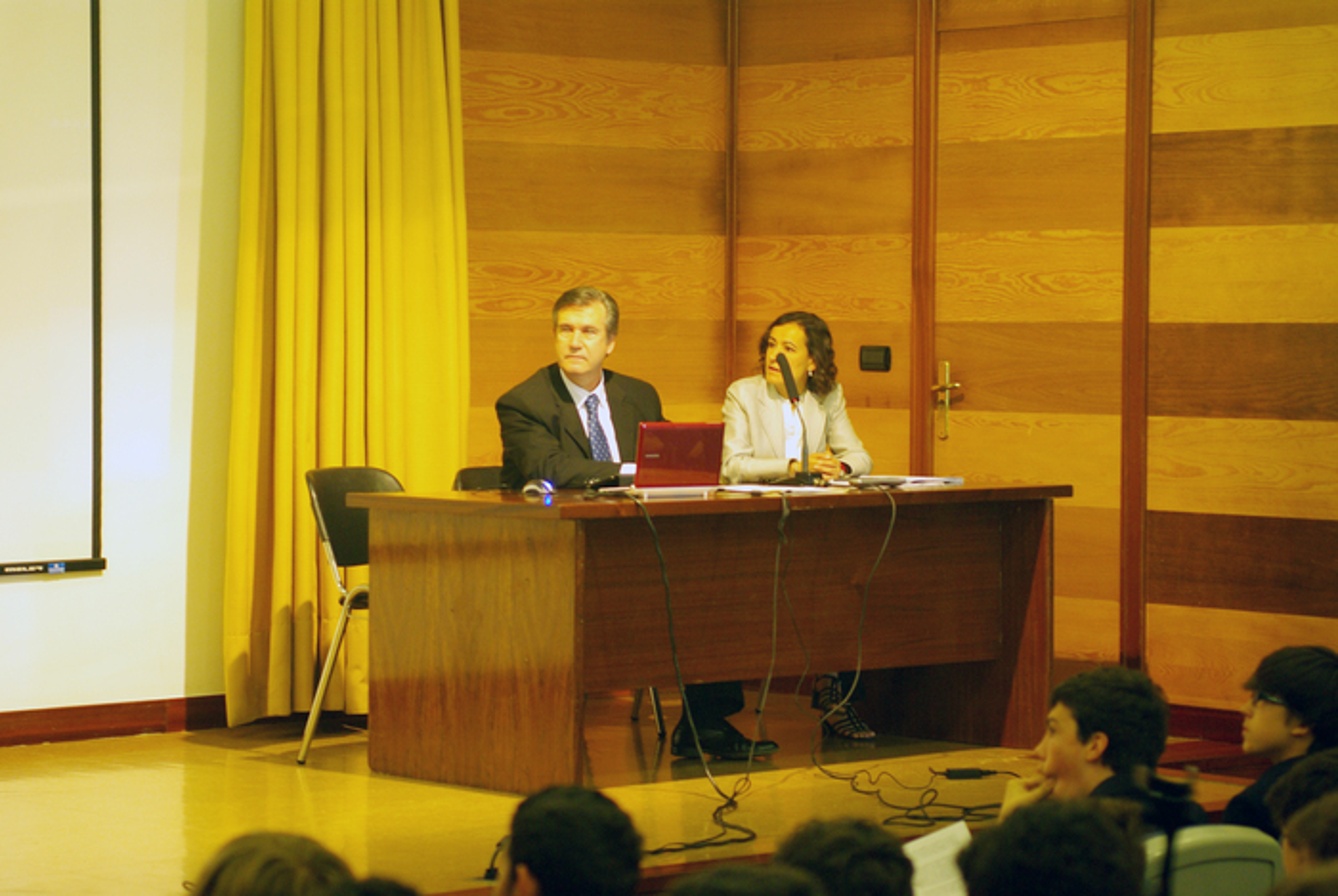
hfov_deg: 19.4
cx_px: 669
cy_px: 448
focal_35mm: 105
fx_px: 3908
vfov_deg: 13.1
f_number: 2.8
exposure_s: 1/10
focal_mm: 70
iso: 400
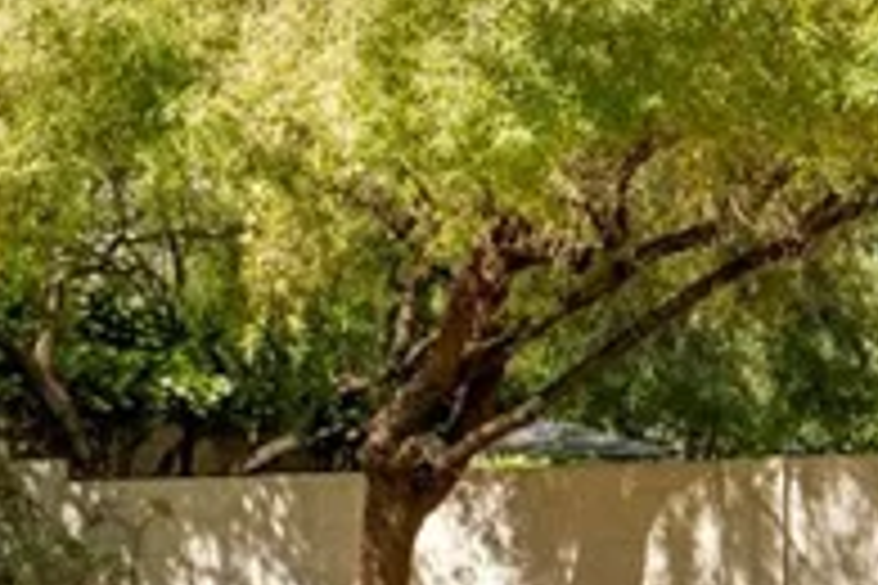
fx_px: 2049
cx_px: -531
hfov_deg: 20.0
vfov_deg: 15.9
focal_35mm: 84
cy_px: 592
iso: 800
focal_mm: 16
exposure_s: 1/40
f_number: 9
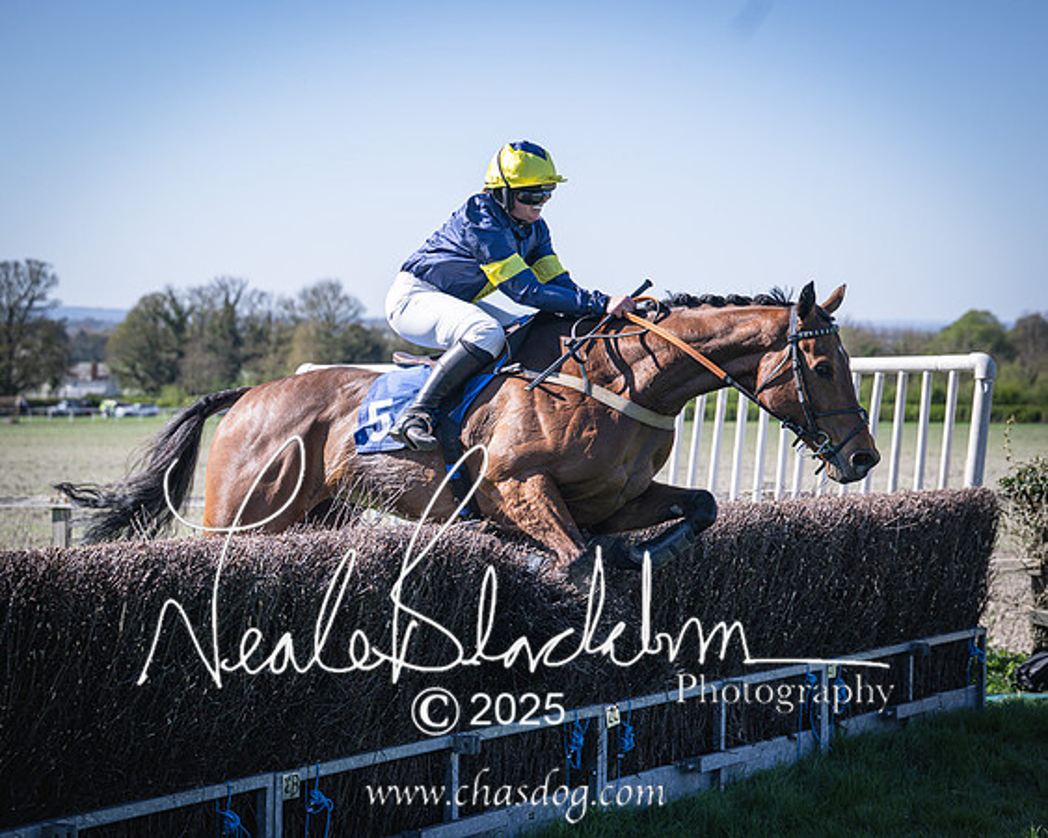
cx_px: 534
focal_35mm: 89
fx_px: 2765
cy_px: 420
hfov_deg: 21.5
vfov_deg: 17.2
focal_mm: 74
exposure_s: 1/1600
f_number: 4
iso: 200
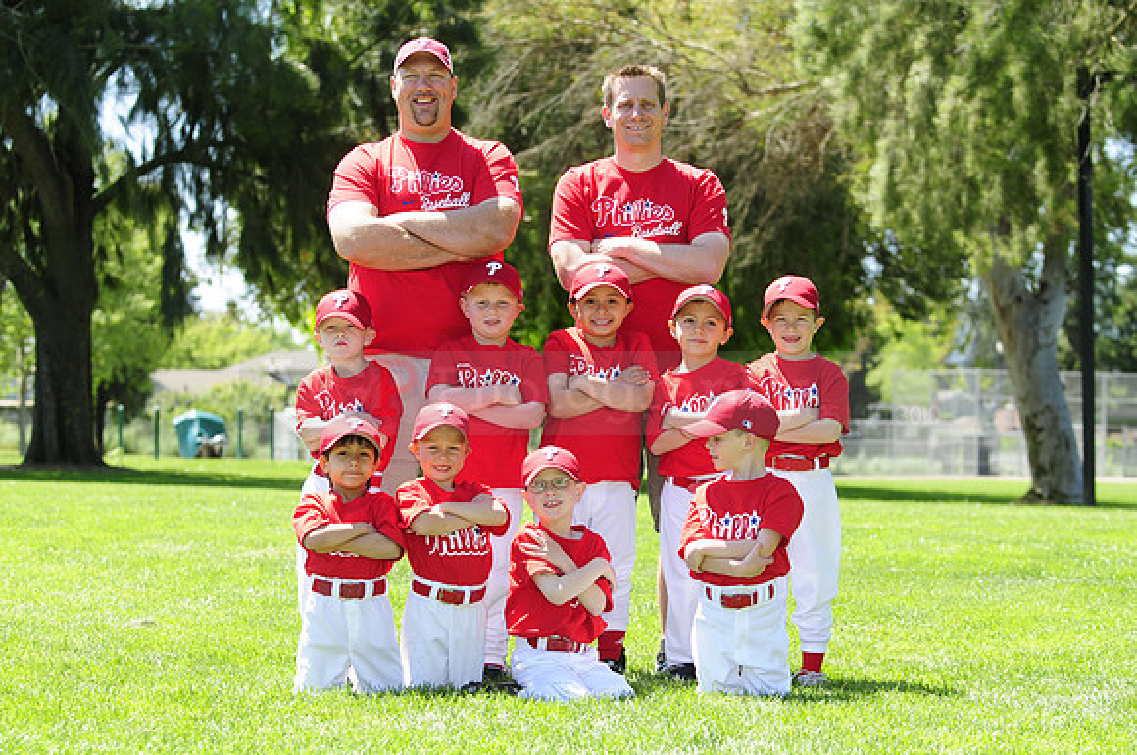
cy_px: 378
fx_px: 3312
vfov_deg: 13.0
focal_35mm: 105
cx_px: 568
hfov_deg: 19.5
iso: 200
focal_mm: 70
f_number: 4.5
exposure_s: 1/500
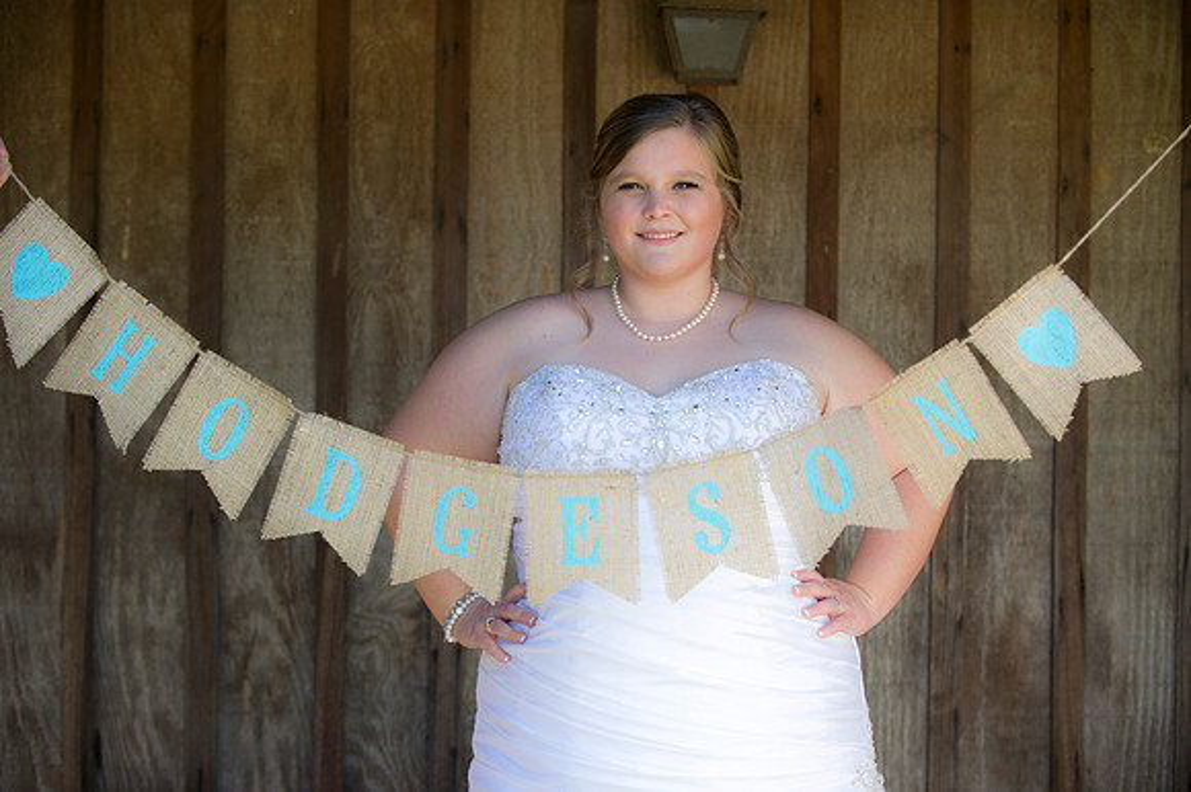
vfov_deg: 16.6
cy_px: 396
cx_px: 596
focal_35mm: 82
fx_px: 2711
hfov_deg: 24.8
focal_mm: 82
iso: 200
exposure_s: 1/250
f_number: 3.2
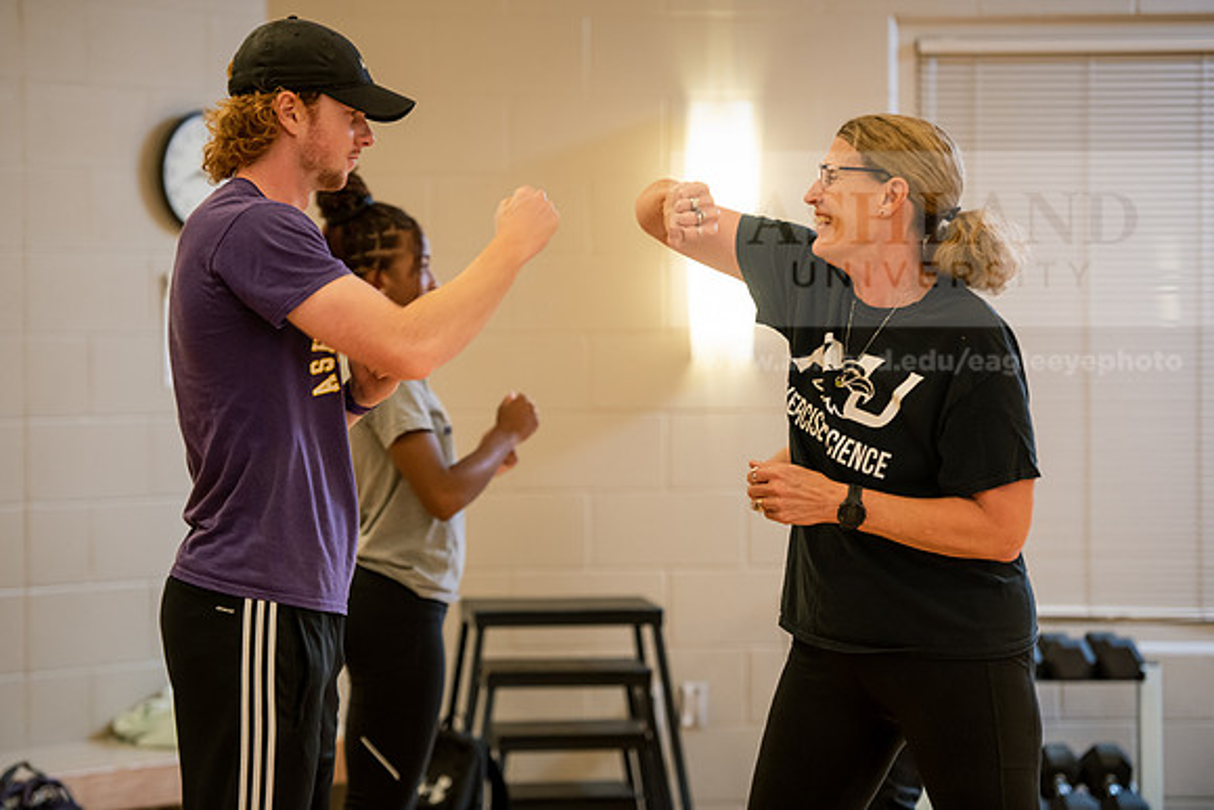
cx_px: 607
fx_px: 4216
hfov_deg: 16.4
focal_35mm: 125
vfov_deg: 11.0
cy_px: 405
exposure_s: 1/200
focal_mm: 125
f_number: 3.2
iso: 1250
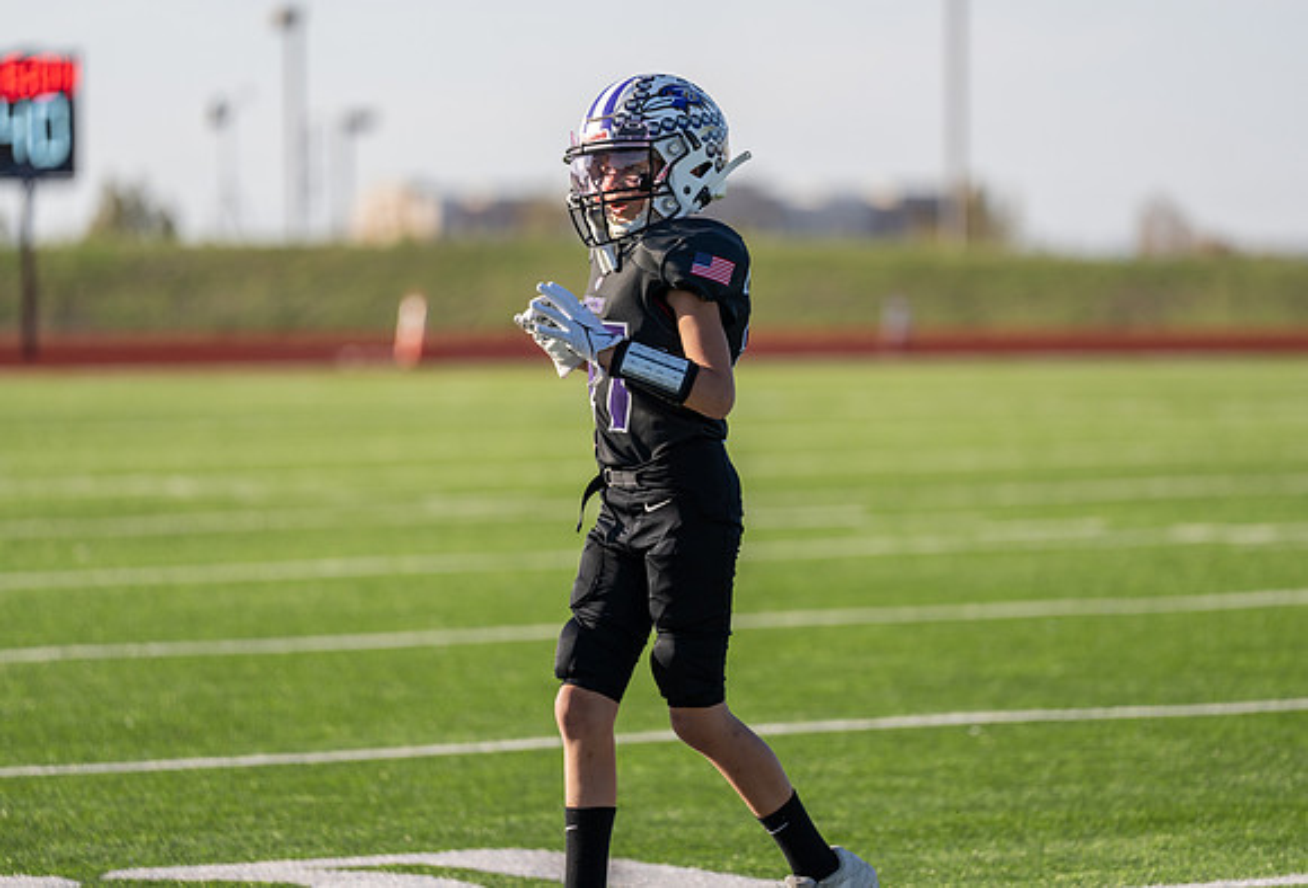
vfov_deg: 6.3
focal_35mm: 220
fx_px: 8033
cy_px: 415
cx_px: 700
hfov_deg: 9.3
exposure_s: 1/1600
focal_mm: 200
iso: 100
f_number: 2.8
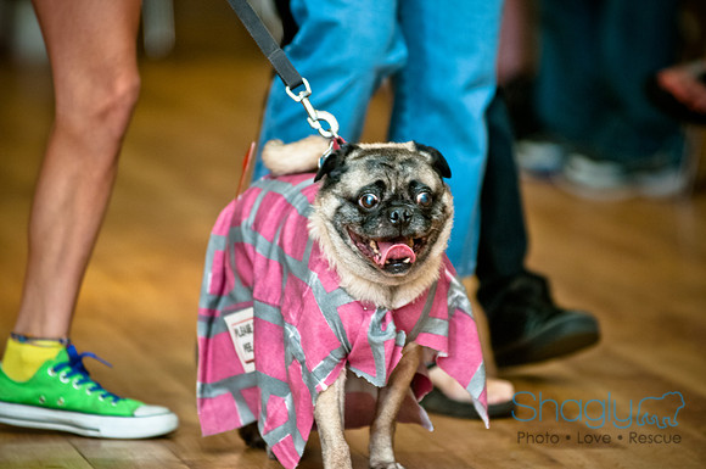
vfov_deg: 4.6
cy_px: 234
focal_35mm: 300
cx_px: 353
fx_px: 5875
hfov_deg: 6.9
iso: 200
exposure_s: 1/200
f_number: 2.8
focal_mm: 200
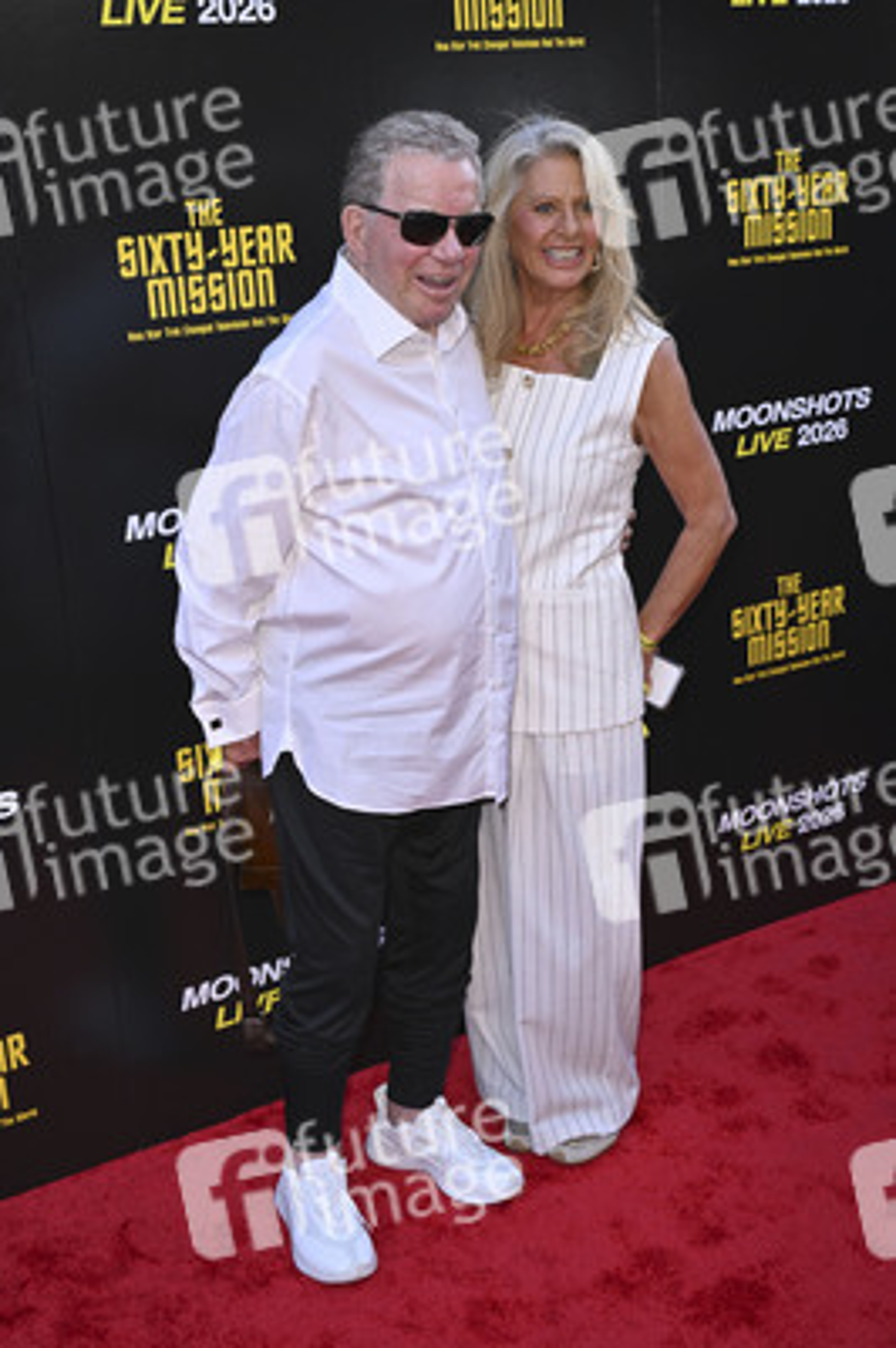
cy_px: 674
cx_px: 448
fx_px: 1496
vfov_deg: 48.5
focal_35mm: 40
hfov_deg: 33.3
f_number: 6.3
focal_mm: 40
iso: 1000
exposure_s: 1/250
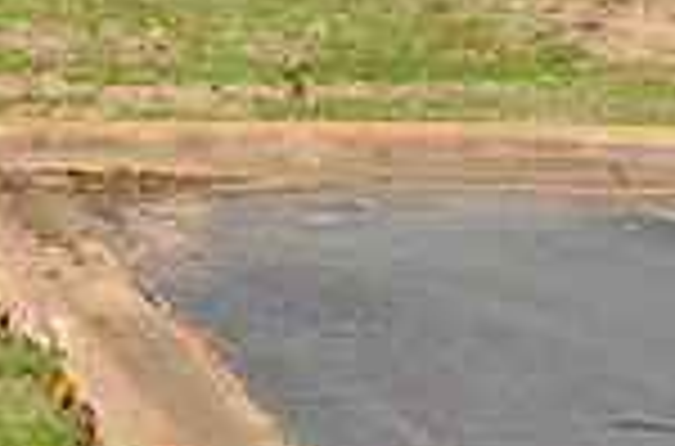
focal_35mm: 180
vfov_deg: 7.4
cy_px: -345
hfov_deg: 11.0
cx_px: -392
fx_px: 3363
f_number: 8
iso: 200
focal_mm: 31
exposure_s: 1/320
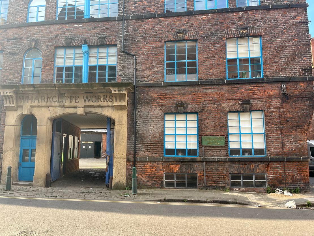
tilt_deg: +8.5
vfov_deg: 53.1
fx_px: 236
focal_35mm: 26
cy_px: 118
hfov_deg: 67.3
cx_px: 157
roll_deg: +0.1
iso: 50
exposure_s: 1/364
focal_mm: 5.1
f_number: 1.6
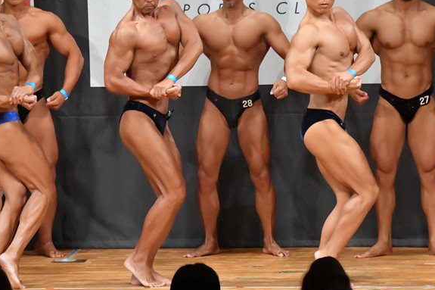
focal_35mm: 364
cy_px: 120
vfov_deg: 3.8
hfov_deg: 5.7
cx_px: 165
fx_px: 4397
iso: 11400
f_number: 5.6
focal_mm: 180
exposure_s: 1/400
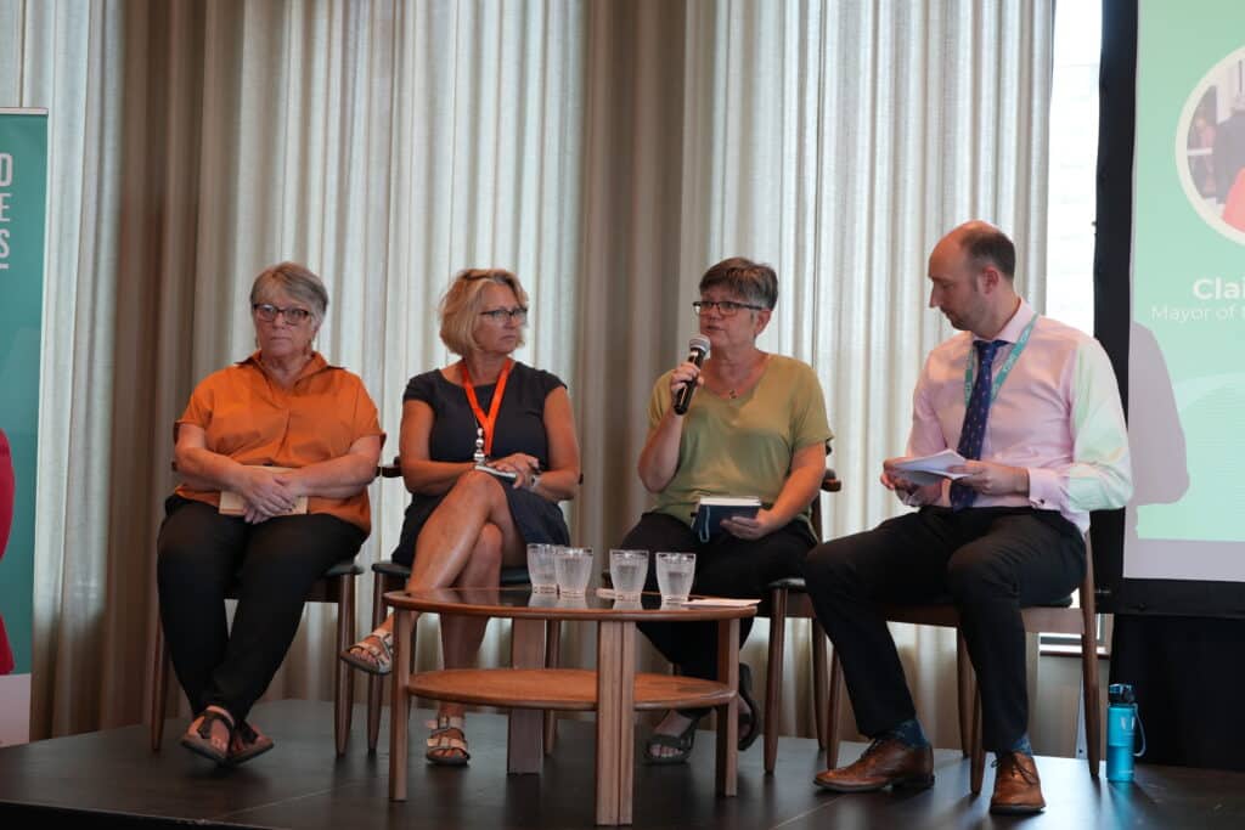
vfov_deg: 23.4
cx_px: 622
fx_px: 2006
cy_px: 415
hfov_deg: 34.5
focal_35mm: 58
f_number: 5.6
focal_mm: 58
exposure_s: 1/60
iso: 640
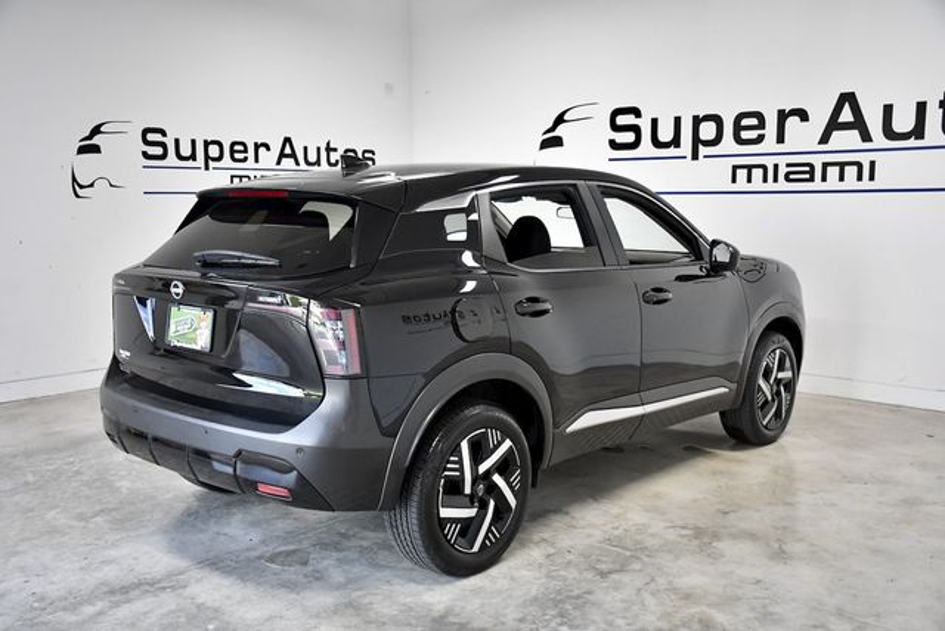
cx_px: 472
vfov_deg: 36.9
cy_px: 316
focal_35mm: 36
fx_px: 945
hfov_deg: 53.1
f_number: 3.8
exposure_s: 1/800
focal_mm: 24
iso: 2500
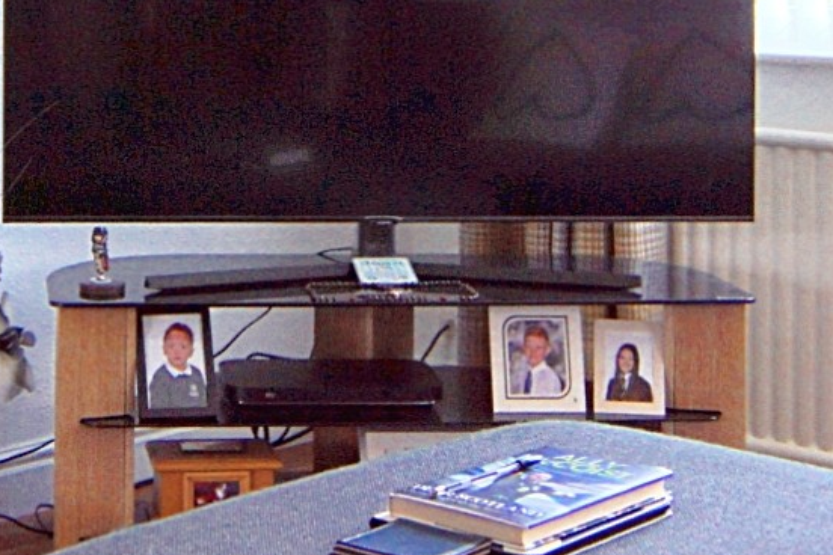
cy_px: -20
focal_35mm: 91
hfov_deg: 22.3
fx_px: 2100
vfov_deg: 14.8
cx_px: 257
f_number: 10
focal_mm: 11
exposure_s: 1/20
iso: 100
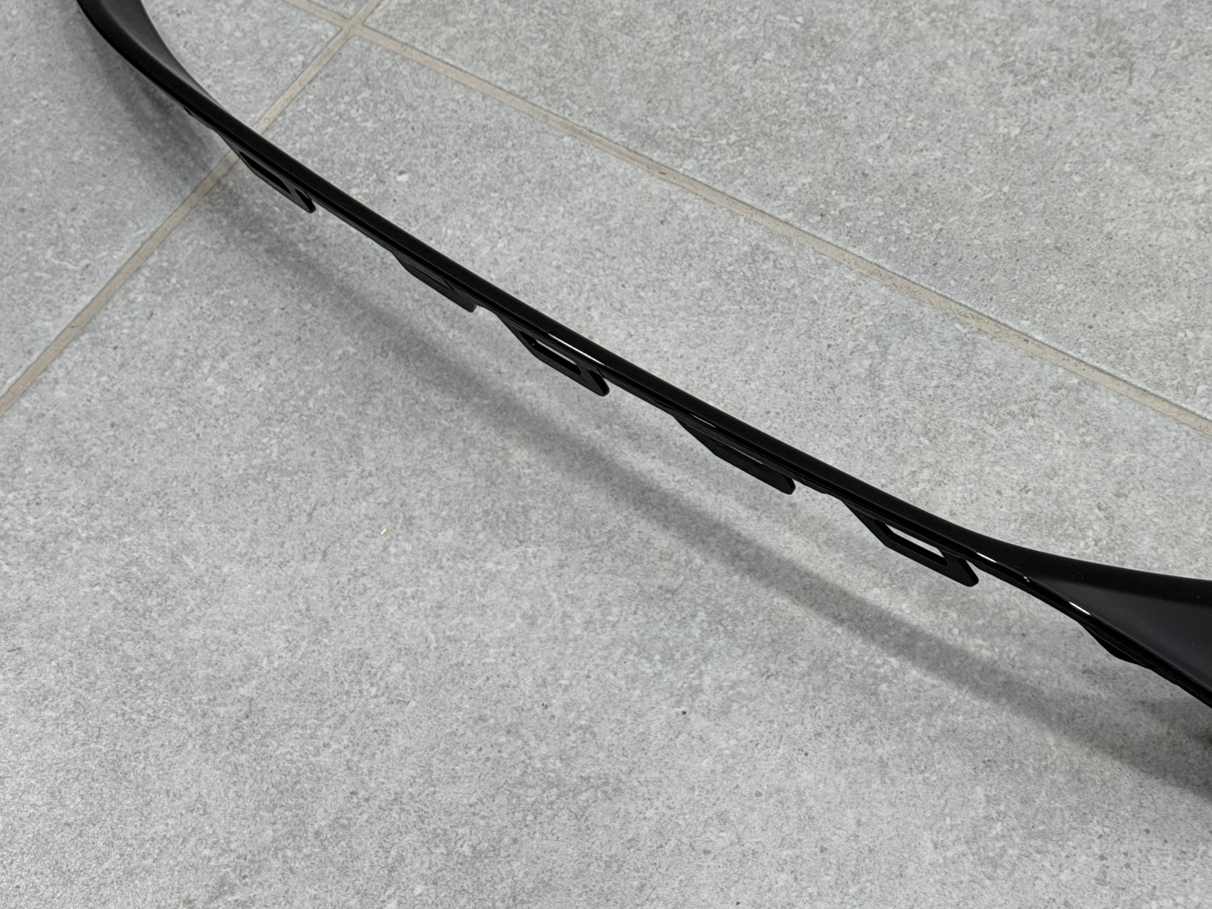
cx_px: 951
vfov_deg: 16.8
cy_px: 397
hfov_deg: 22.0
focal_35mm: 88
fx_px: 3081
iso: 50
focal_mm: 6.76
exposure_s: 1/168
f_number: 1.78
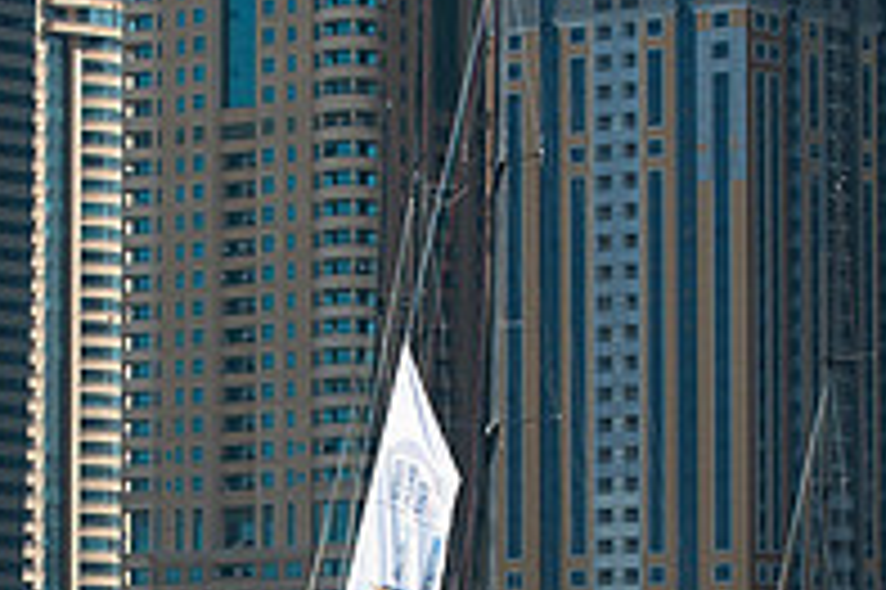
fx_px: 5779
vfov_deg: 5.8
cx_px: 333
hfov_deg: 8.8
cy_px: 653
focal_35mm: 235
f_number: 4
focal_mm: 80
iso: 100
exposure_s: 1/1000
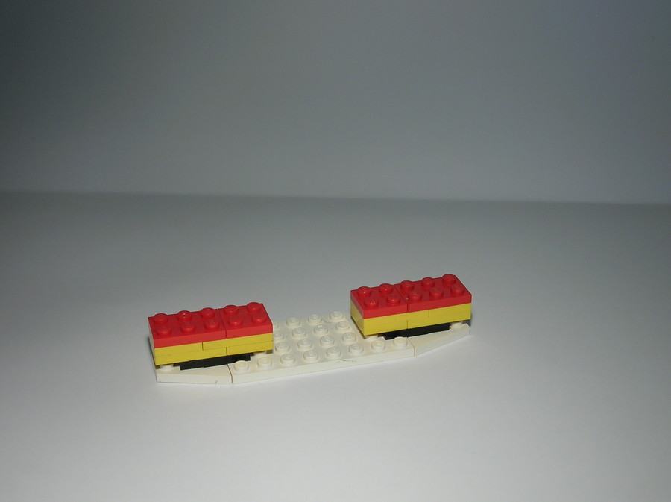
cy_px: 251
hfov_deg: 38.2
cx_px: 336
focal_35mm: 50
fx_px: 968
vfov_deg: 29.1
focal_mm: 8.4
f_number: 3.3
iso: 50
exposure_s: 1/46.5
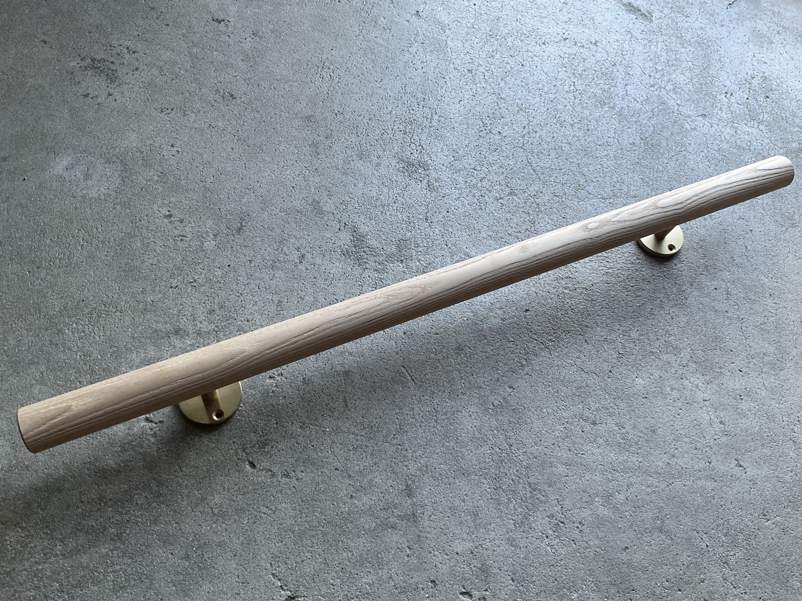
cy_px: 300
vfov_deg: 48.2
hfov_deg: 61.7
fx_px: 672
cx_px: 401
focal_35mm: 29
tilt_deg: -63.0
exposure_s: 1/122
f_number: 1.8
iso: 64
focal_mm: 3
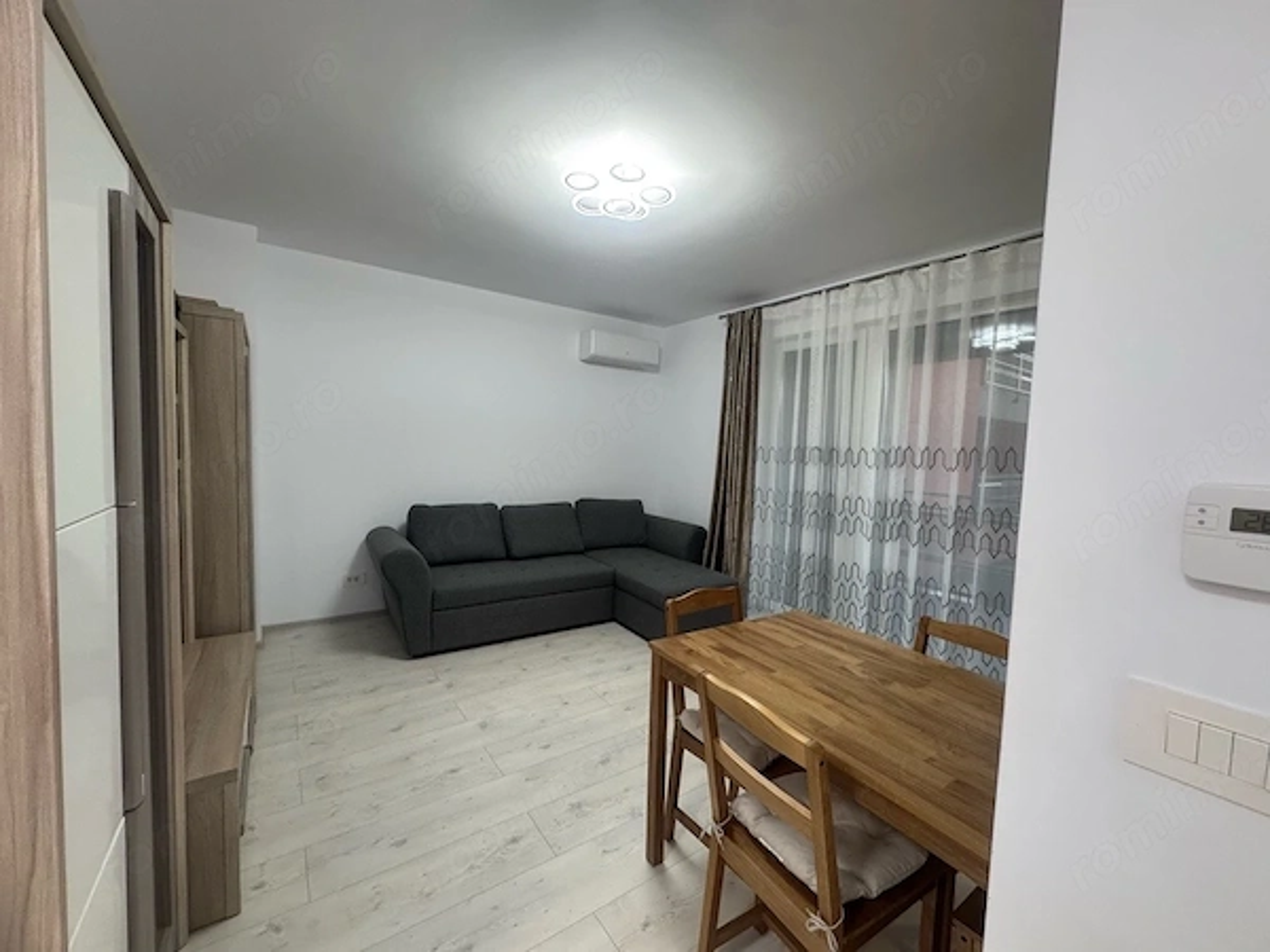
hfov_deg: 102.1
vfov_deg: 85.7
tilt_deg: -2.9
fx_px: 514
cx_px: 635
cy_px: 476
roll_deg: -2.1
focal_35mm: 14
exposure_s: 1/100
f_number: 2.2
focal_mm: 2.22
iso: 250
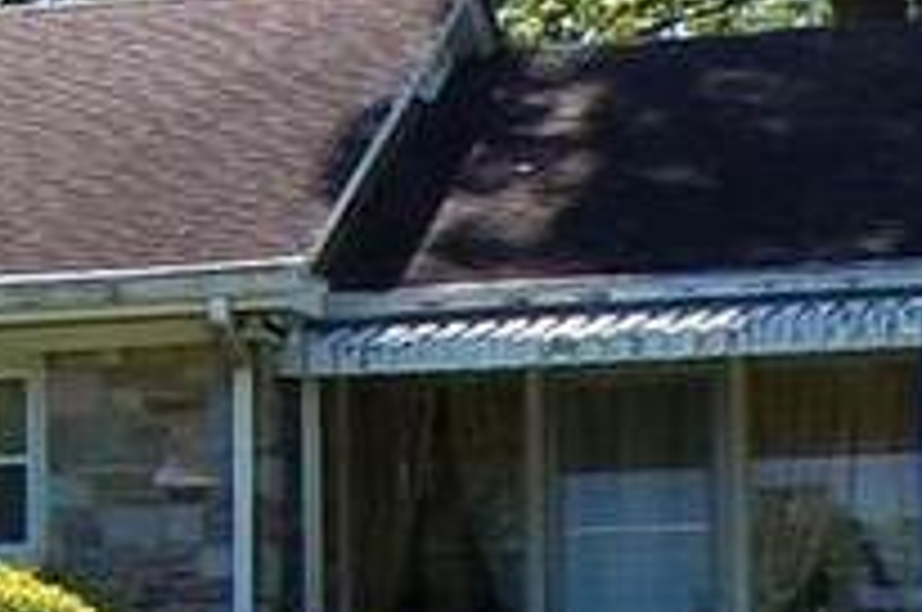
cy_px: 104
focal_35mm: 156
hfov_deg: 13.0
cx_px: 38
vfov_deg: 8.7
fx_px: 3989
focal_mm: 4.3
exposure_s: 1/240
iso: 100
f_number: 4.4
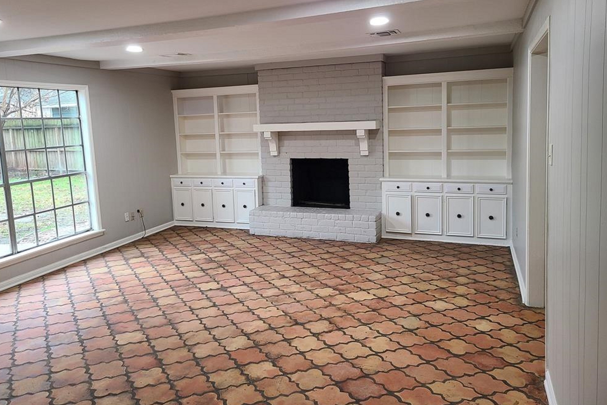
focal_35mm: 28
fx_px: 472
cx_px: 306
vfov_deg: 46.3
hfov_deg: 65.5
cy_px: 172
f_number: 1.8
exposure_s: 1/59
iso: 200
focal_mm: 5.4
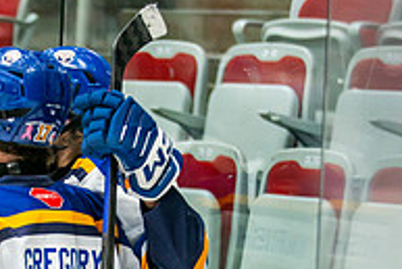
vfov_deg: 4.1
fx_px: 3766
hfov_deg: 6.1
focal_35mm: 337
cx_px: -10
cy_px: 270
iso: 1250
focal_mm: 95
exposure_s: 1/640
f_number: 2.8
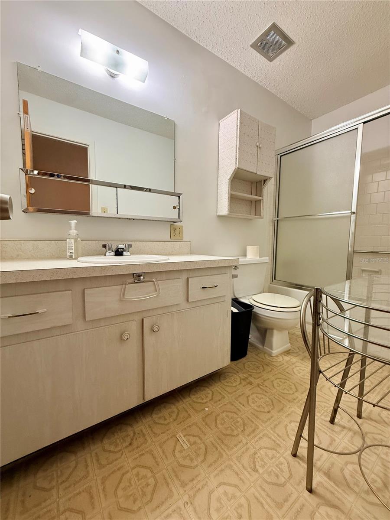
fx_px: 210
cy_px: 260
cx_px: 195
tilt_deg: -3.7
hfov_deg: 85.7
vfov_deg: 102.1
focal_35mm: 14
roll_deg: -2.2
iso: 200
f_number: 2.2
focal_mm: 2.22
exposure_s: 1/60
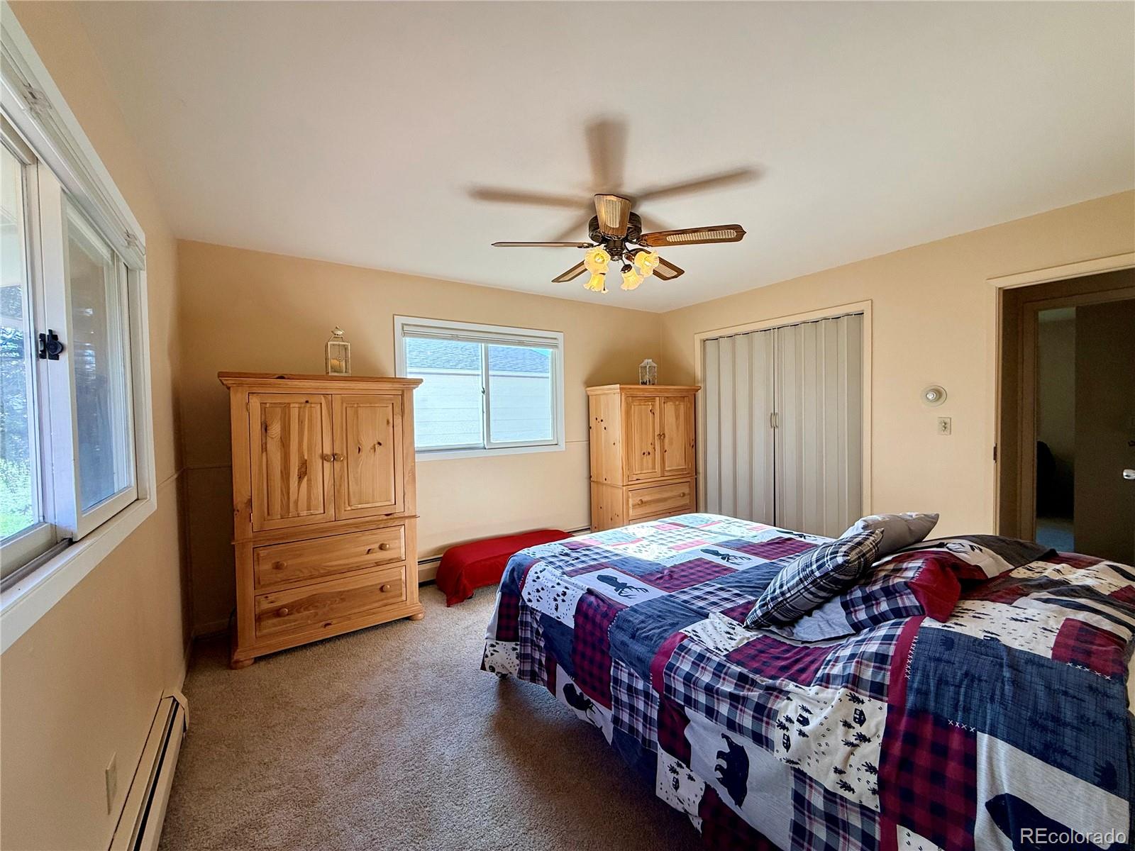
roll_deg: +0.7
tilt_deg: -1.6
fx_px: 459
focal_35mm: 14
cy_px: 426
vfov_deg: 85.7
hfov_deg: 102.1
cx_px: 568
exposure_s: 1/187
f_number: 2.2
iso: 64
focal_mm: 2.22
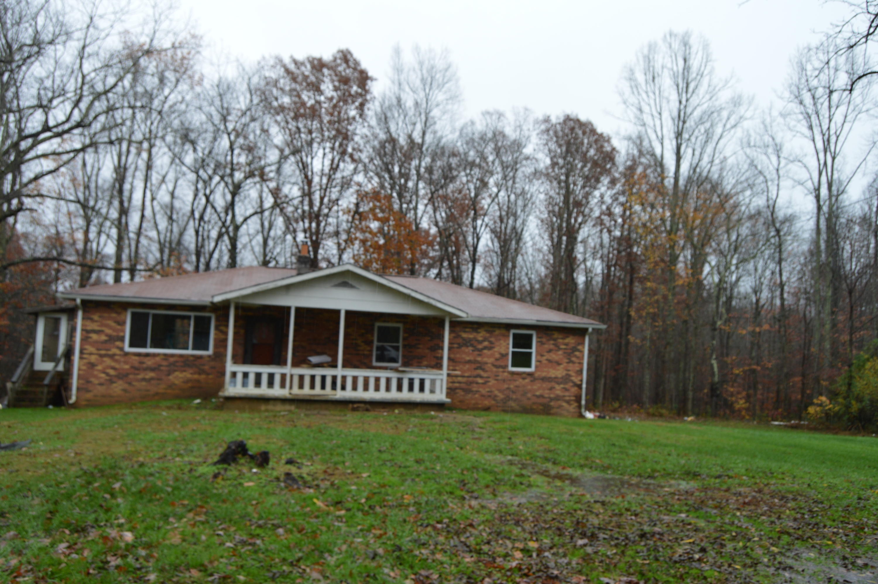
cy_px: 292
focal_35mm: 27
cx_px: 439
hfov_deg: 67.4
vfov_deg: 47.8
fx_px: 658
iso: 280
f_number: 5.6
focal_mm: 18
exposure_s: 1/125
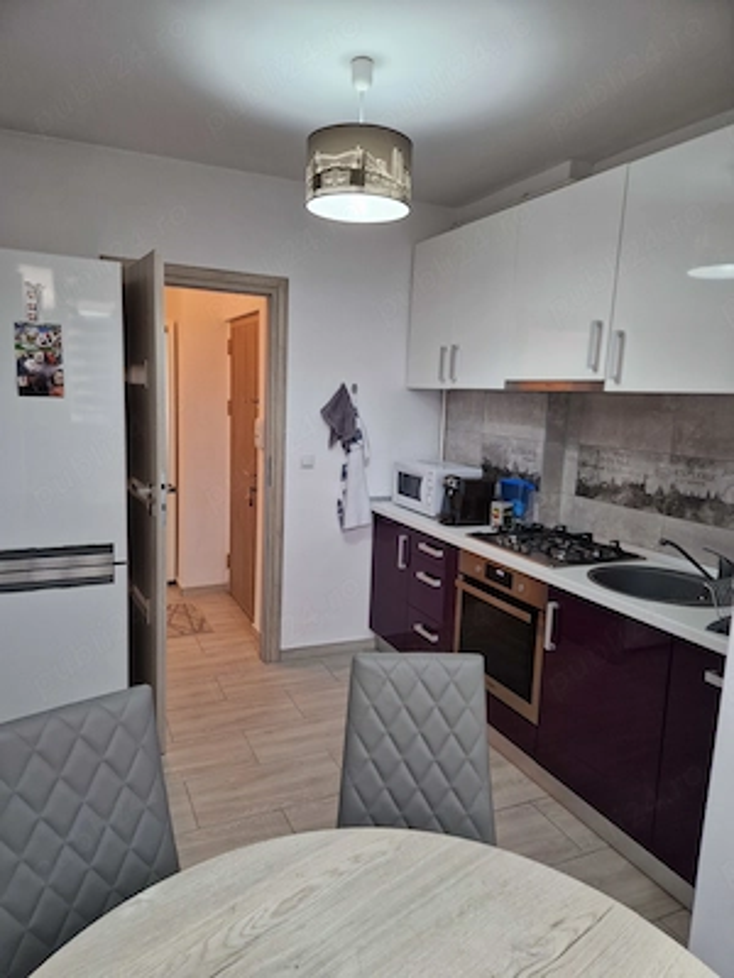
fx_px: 650
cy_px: 489
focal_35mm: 23
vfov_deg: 73.9
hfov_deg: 58.9
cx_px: 367
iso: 200
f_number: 1.8
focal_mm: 5.4
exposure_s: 1/100
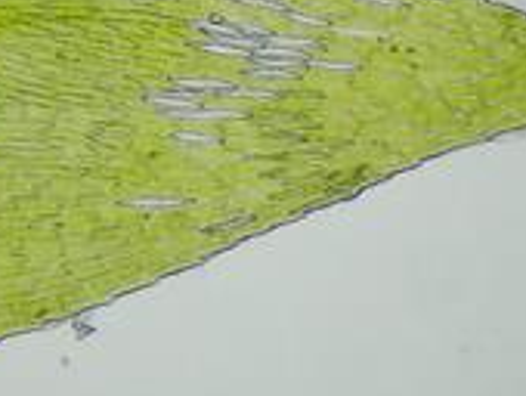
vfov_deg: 6.9
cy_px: 31
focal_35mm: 214
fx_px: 3256
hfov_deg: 9.2
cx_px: -43
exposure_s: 1/80
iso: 200
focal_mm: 10.29
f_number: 3.5
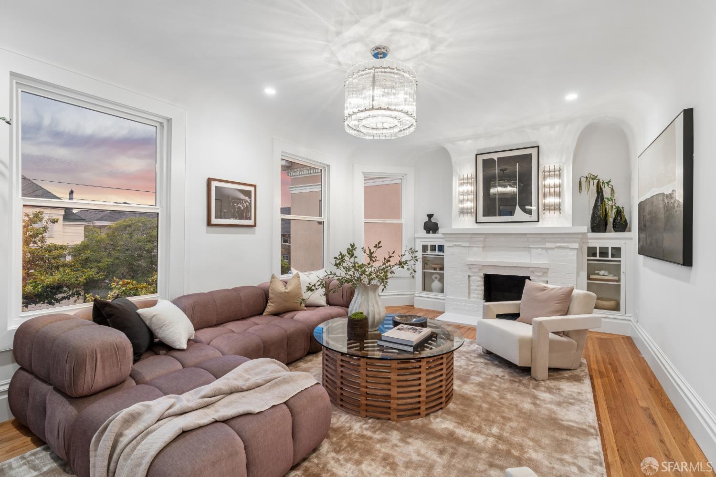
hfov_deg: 96.7
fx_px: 318
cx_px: 358
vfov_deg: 73.7
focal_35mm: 16
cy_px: 238
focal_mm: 16
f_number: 8
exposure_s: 1/10
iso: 400
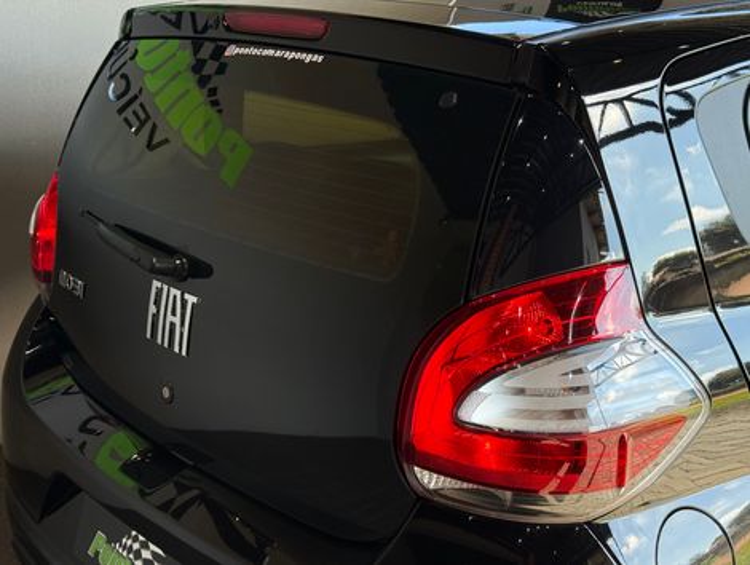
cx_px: 375
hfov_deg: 39.6
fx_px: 1042
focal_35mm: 48
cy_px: 282
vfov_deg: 30.3
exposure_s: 1/229
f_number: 1.78
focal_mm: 6.76
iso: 50
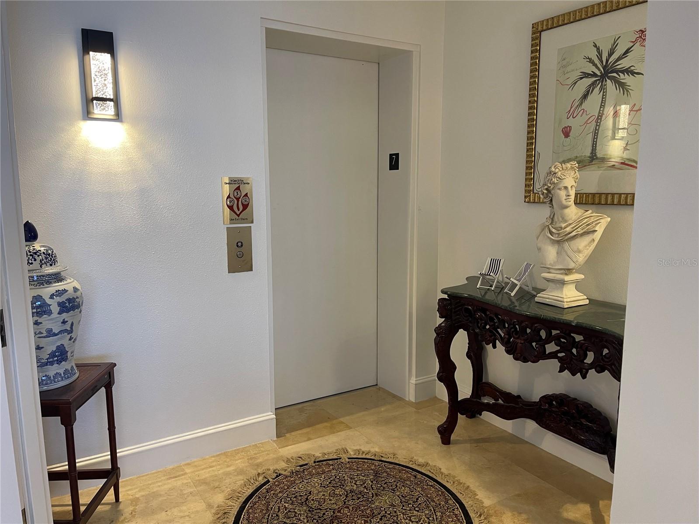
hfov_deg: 69.4
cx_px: 350
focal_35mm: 25
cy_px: 262
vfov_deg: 54.9
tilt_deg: -9.7
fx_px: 505
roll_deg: -0.1
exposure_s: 1/60
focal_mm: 5.1
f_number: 1.6
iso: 125
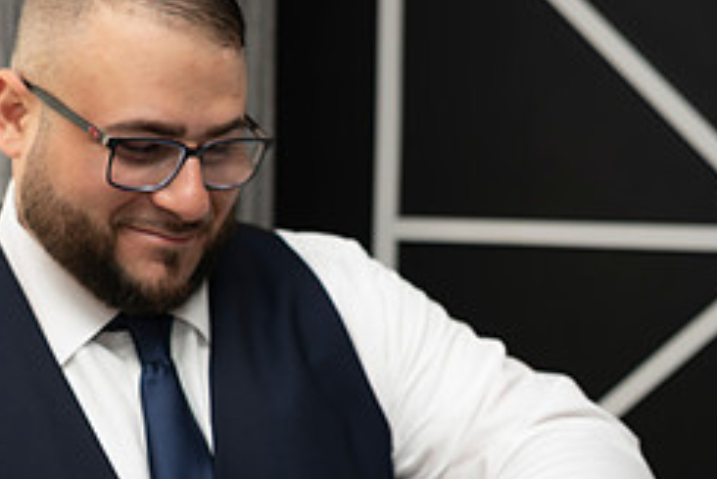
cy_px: 373
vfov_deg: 17.8
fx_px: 1515
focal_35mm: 76
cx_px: 176
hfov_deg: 26.3
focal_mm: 32
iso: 50
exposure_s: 1/100
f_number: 2.8
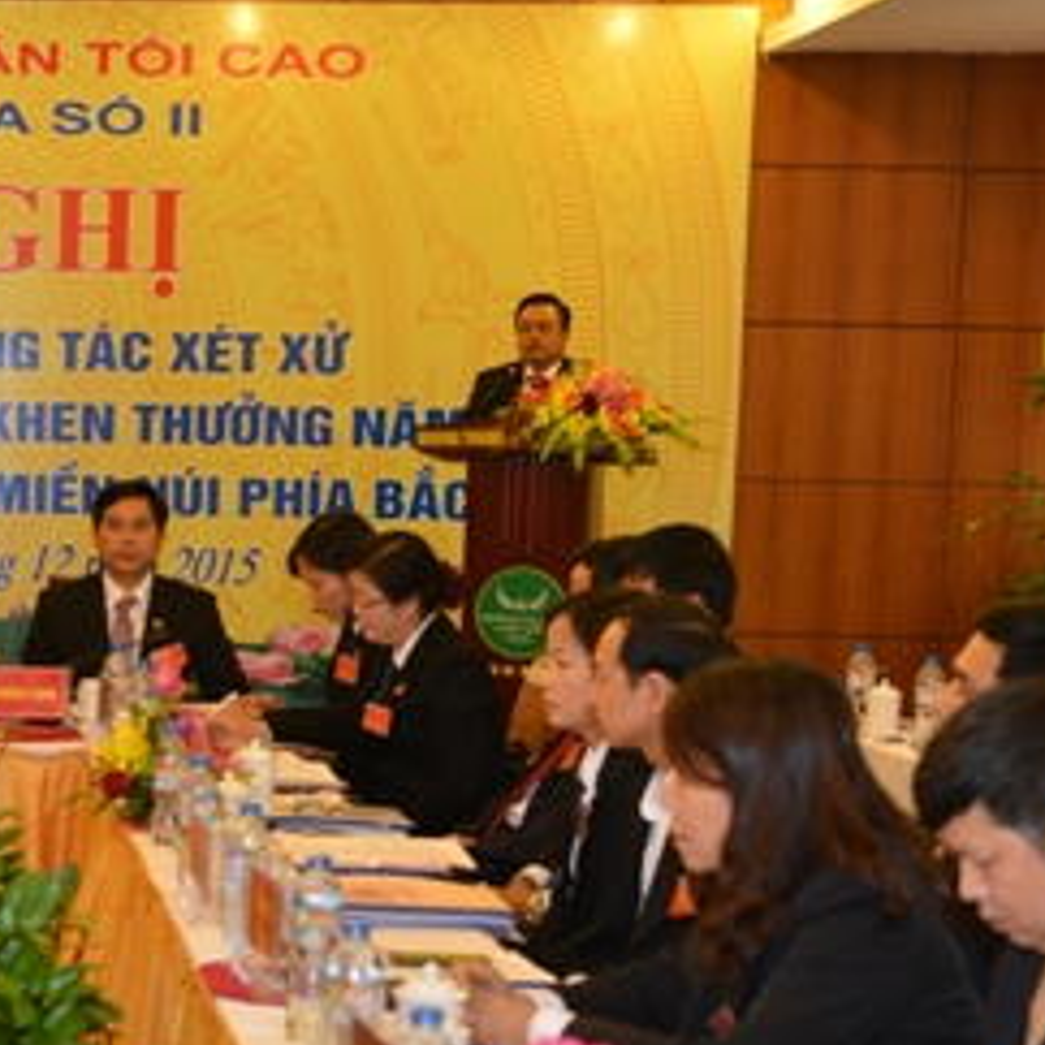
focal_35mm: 90
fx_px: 3074
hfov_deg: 18.3
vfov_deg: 19.2
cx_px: -194
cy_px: 751
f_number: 3.5
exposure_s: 1/80
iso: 800
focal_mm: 38
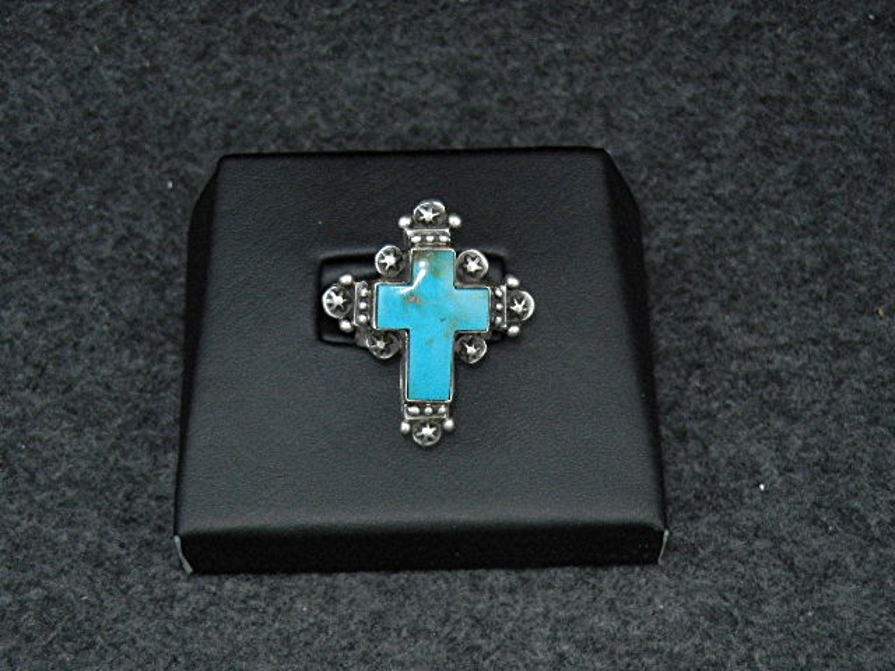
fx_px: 2301
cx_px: 448
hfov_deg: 22.0
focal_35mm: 89
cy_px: 336
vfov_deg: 16.6
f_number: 4.4
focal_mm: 16
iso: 800
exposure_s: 1/30
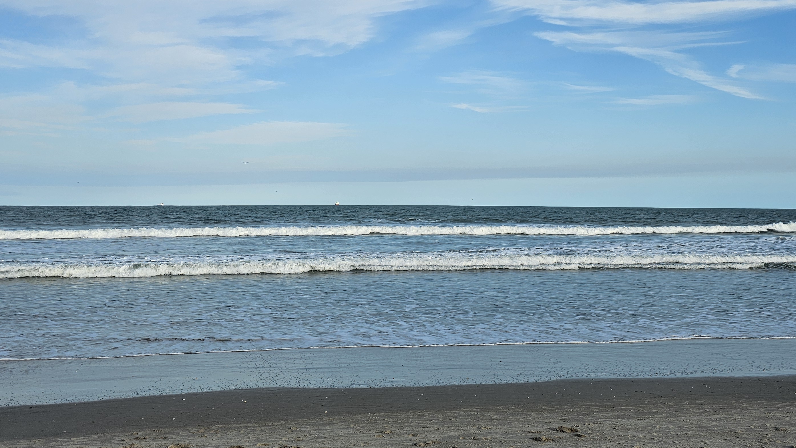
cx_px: 416
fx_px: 760
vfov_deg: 32.0
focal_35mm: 36
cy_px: 95
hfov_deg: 55.3
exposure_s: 1/1005
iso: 10
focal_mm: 6.3
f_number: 1.7
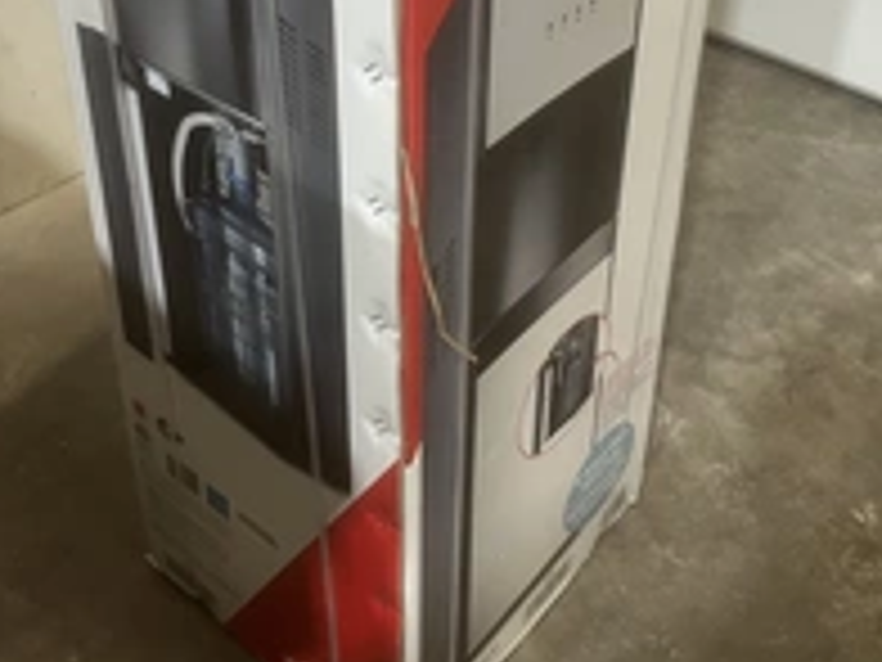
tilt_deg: -33.8
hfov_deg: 36.2
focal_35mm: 53
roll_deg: +2.2
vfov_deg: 26.5
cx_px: 418
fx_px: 1350
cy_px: 54
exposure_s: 1/60
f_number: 1.6
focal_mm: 5.1
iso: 100
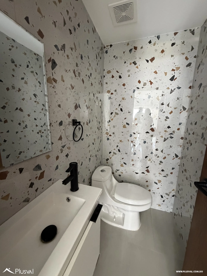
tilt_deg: -12.0
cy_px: 138
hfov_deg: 85.7
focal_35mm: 14
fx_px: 112
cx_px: 104
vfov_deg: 102.1
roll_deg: -0.7
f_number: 2.2
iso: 640
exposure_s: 1/60
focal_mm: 2.22
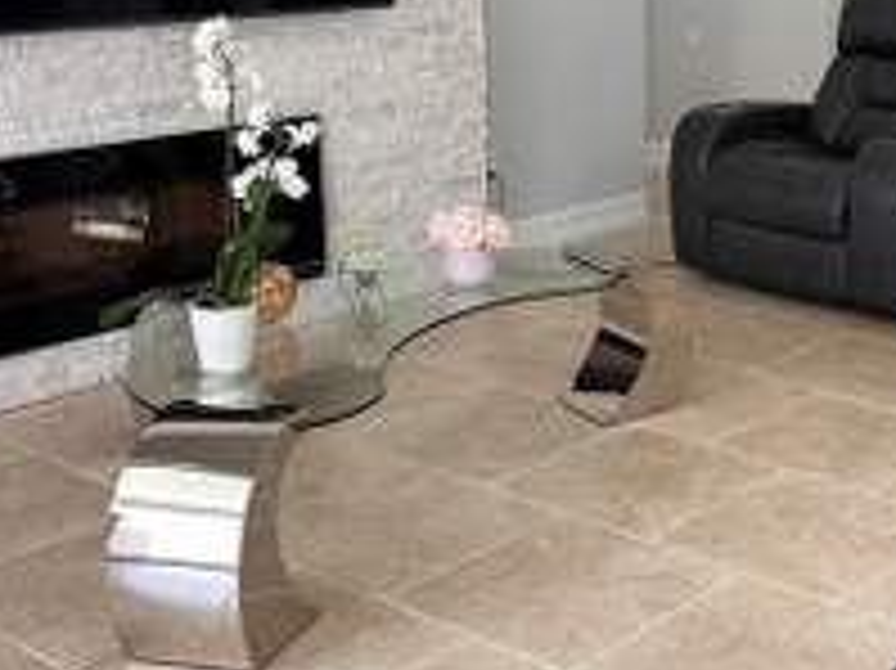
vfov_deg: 25.0
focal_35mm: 58
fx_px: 1500
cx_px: 891
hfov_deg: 30.9
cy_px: 198
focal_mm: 6.86
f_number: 1.78
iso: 200
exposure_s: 1/60
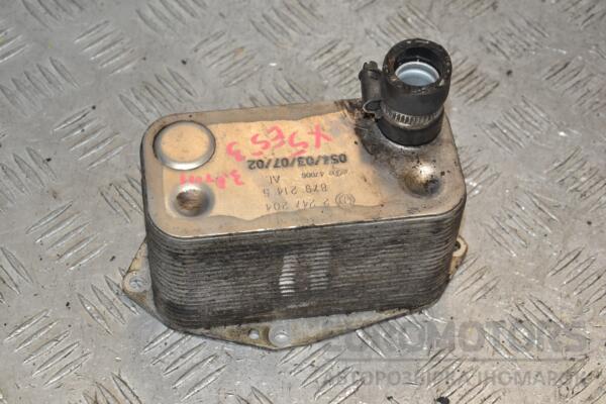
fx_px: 959
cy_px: 202
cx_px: 303
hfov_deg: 35.1
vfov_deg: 23.8
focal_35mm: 57
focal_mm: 38
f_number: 6.3
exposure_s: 1/200
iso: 800
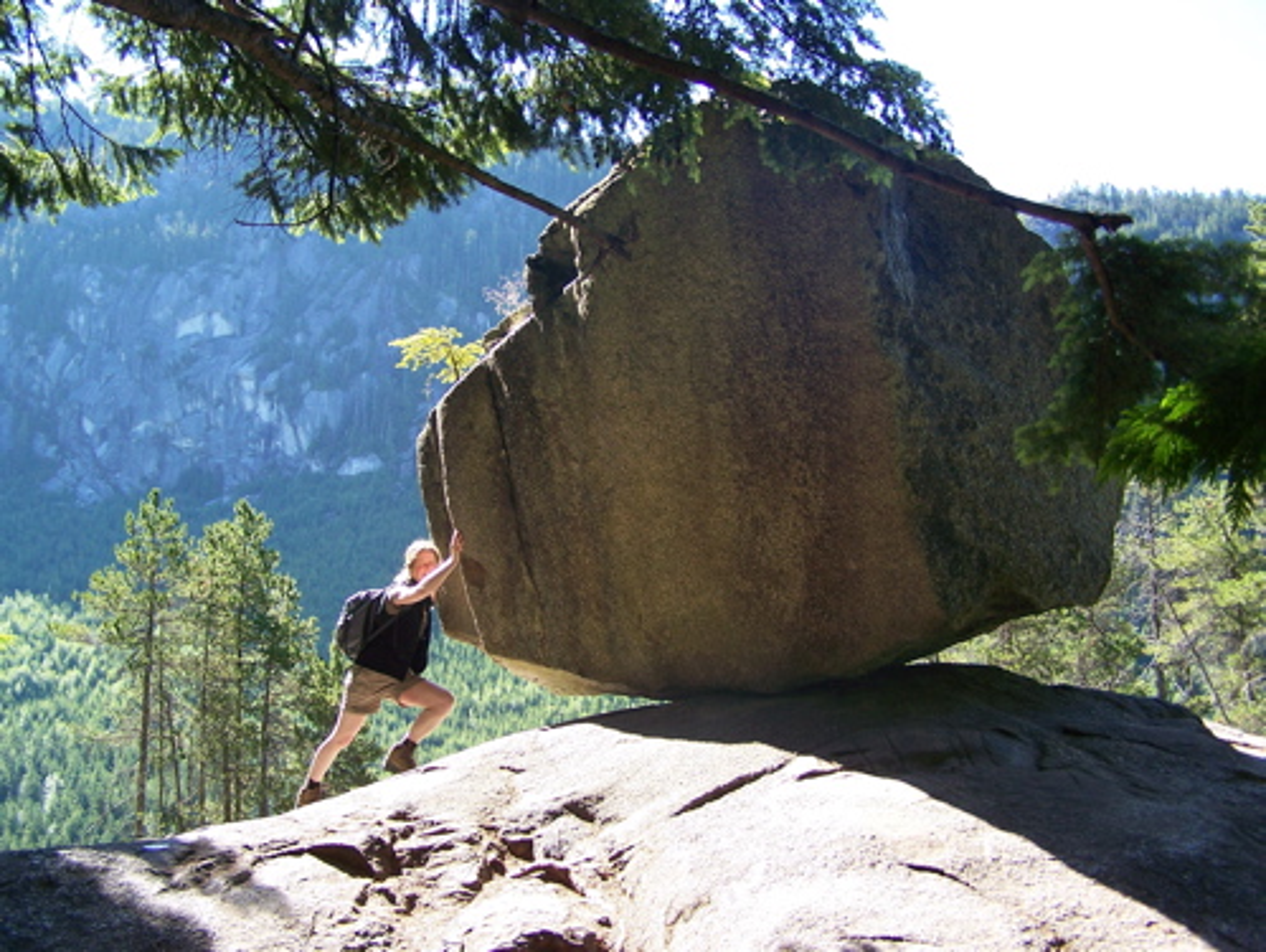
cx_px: 633
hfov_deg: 48.9
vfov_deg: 37.8
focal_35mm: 38
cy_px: 476
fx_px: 1391
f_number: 2.8
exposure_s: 1/200
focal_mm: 6.3
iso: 80
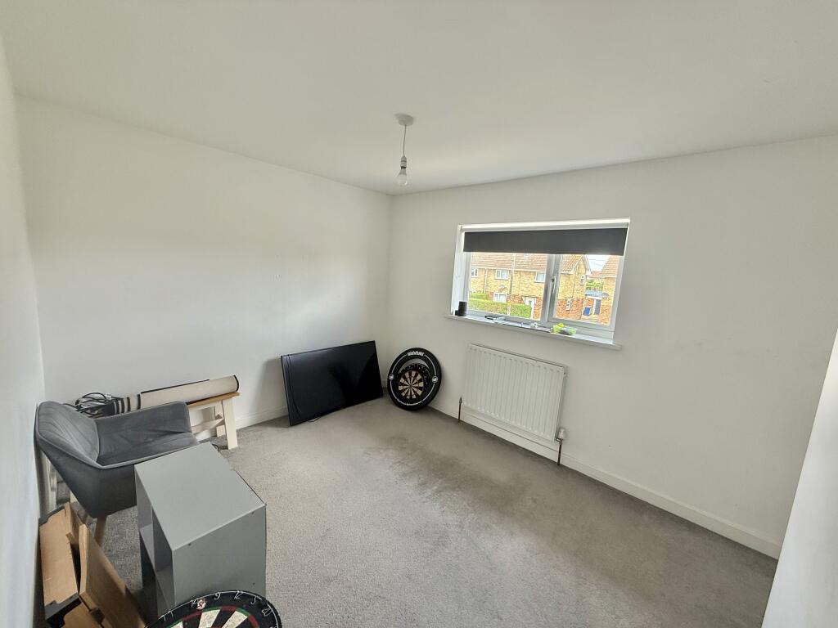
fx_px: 339
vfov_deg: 85.7
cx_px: 419
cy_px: 314
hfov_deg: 102.1
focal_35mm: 14
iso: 80
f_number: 2.2
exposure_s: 1/99
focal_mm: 2.22
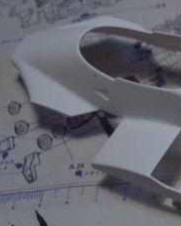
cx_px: 238
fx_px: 717
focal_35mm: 107
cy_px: 219
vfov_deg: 17.6
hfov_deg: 13.8
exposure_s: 1/233
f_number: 2.8
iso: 100
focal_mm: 8
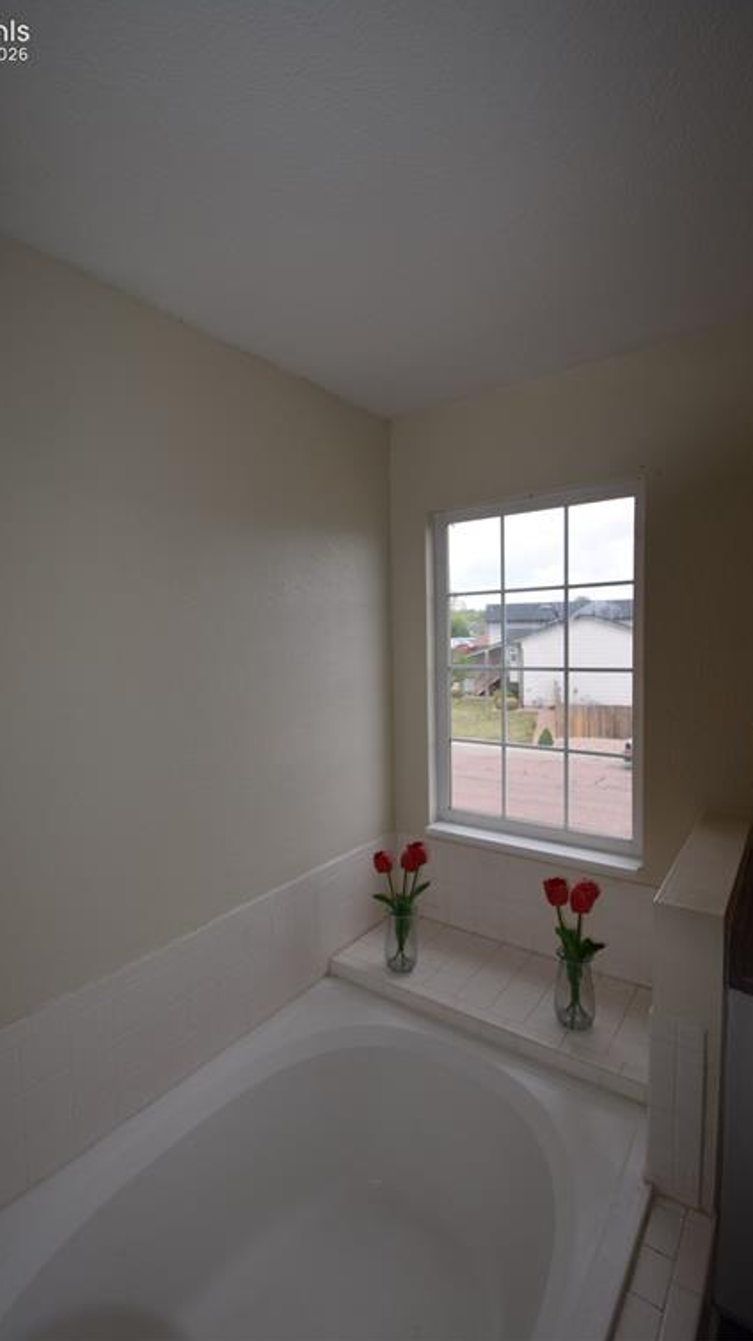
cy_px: 664
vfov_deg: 99.4
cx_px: 312
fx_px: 569
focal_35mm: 16
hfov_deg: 66.5
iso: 100
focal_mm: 10
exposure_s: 1/125
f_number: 5.6
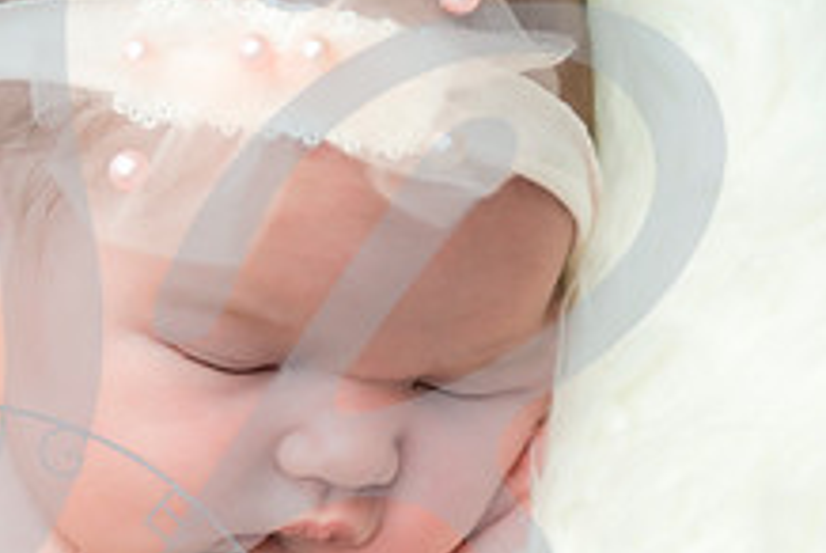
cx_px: 125
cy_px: 472
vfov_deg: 7.4
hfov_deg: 11.0
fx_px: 4273
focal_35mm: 186
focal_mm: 70
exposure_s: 1/125
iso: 200
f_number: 2.8
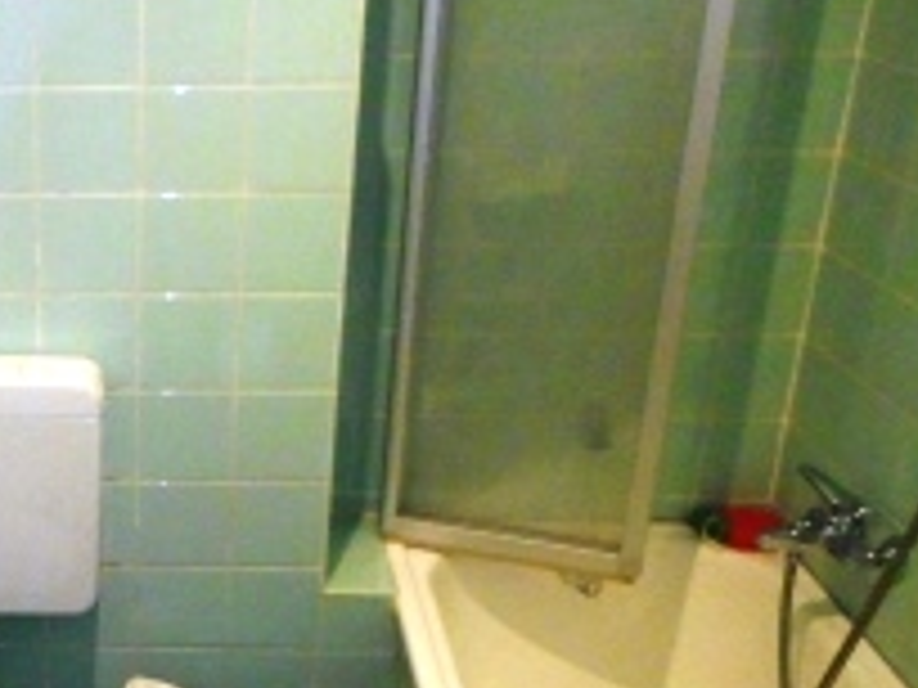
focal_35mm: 55
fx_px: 1459
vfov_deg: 26.0
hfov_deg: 32.6
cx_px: 40
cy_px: 571
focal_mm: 4.5
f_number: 3.7
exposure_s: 1/25
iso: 400
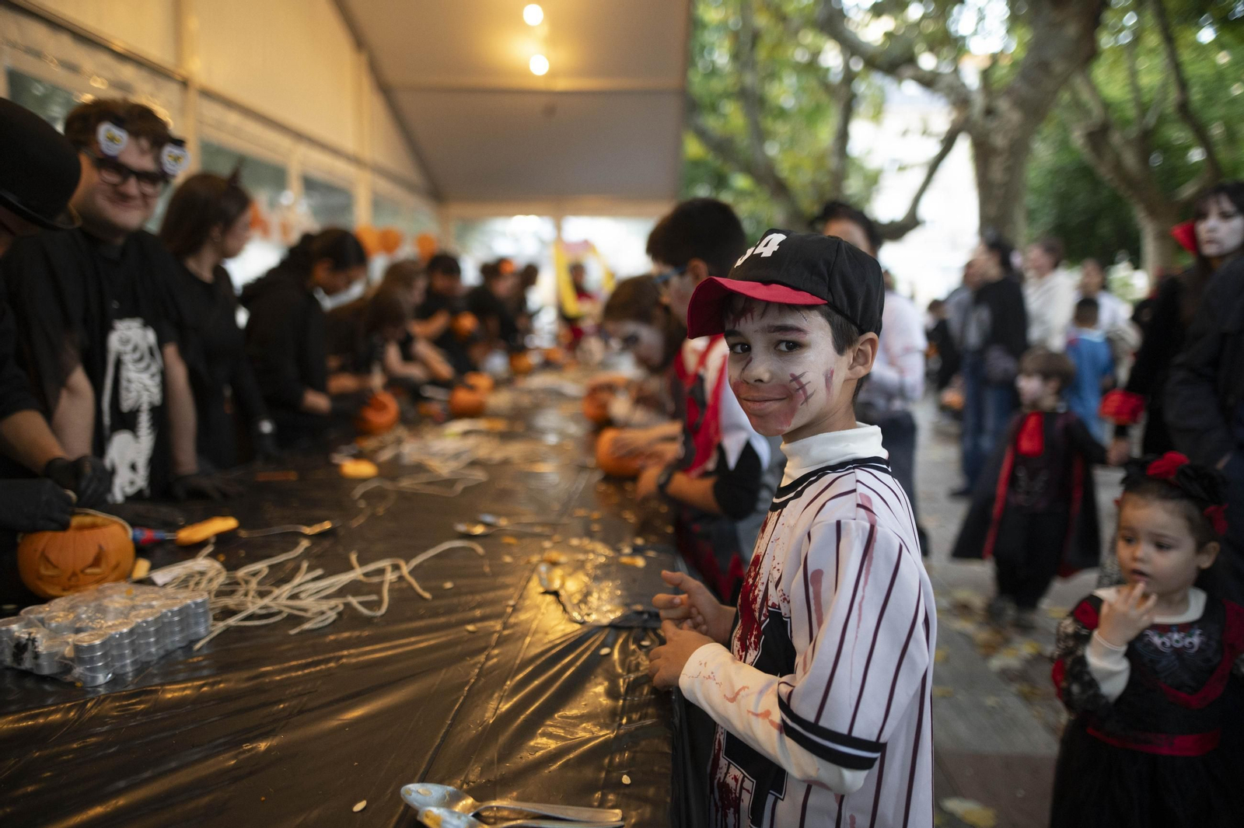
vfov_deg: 53.1
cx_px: 622
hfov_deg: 73.8
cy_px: 414
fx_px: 829
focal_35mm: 24
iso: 2500
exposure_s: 1/800
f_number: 1.6
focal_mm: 24
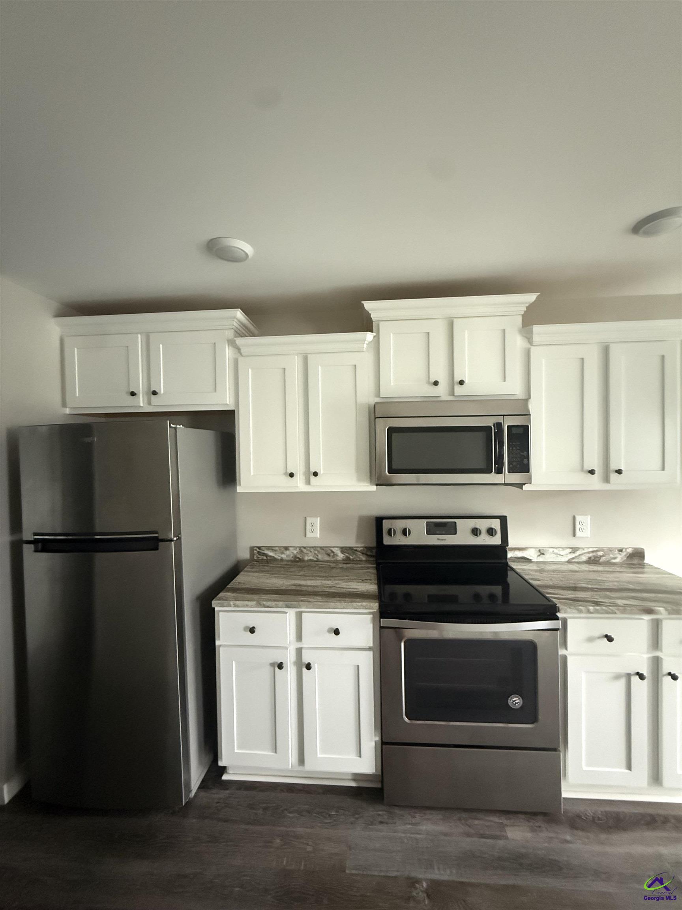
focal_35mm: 14
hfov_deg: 85.7
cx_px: 341
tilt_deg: +0.4
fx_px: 368
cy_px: 455
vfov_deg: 102.1
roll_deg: +0.2
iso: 1600
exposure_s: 1/56
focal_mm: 2.22
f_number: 2.2
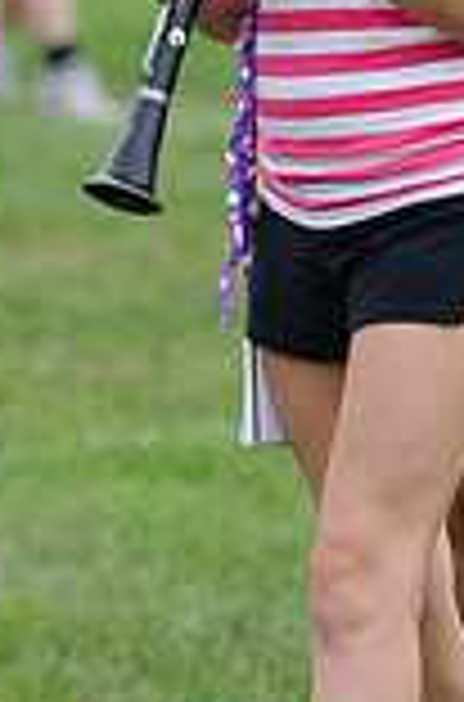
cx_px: 318
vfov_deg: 3.9
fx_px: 10295
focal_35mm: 529
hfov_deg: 2.6
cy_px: 194
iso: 200
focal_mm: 122
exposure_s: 1/500
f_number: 2.8
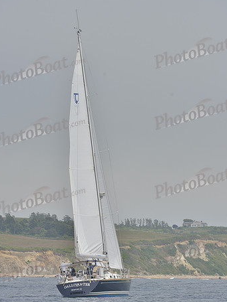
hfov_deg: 4.5
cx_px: 120
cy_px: 157
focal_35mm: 331
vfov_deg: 6.0
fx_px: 2895
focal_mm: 270
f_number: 9
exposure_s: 1/1000
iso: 280
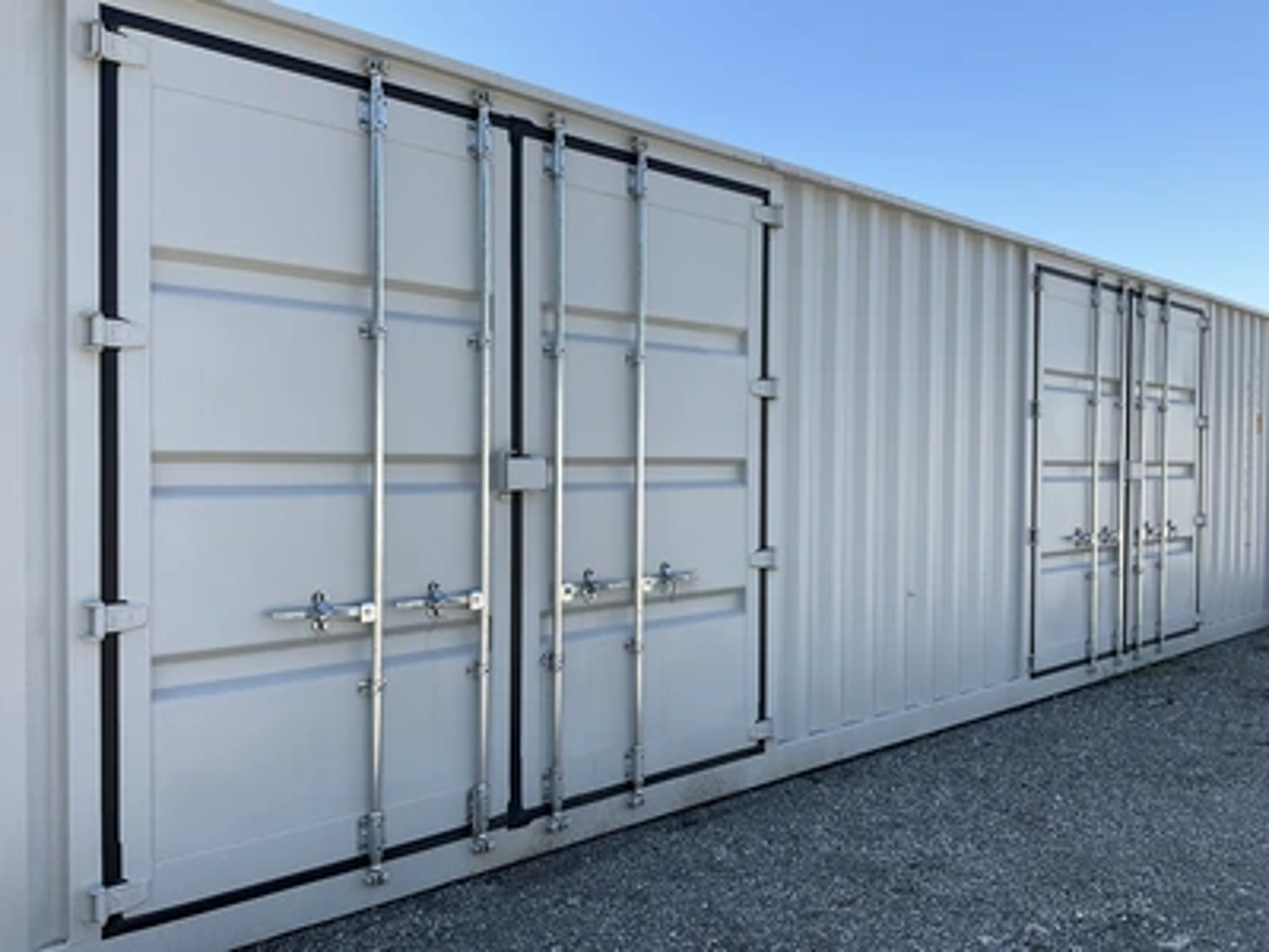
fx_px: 1063
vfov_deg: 48.2
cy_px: 476
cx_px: 634
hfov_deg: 61.7
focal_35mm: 29
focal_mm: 3
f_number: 1.8
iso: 25
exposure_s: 1/816
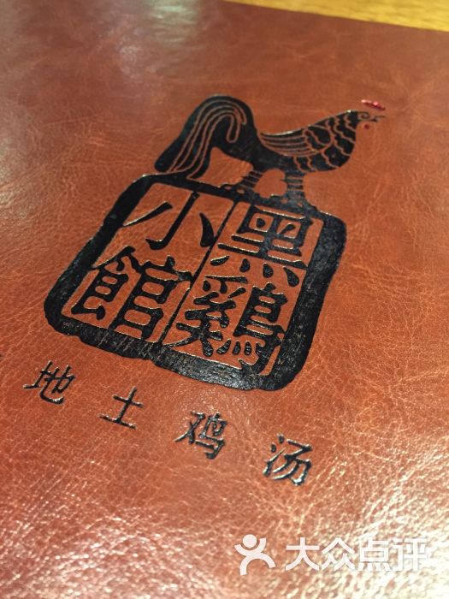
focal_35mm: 29
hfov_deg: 48.2
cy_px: 300
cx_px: 224
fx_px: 502
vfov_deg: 61.7
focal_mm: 4.15
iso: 250
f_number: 2.2
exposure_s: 1/15
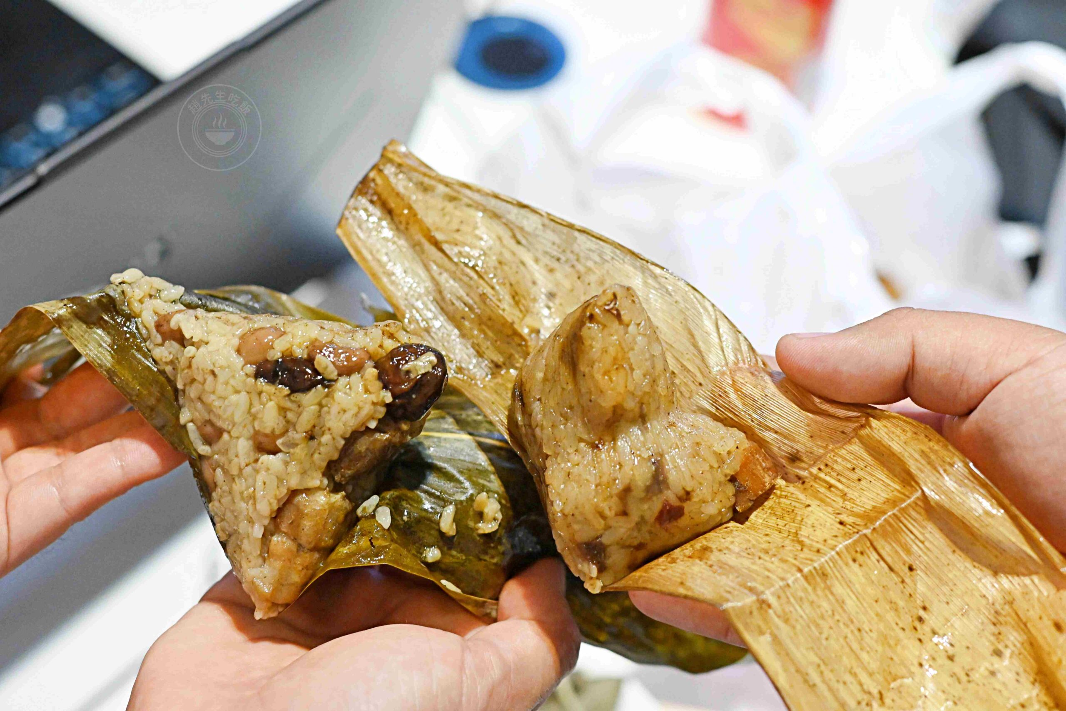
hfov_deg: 27.0
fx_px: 2221
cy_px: 356
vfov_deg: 18.2
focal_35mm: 75
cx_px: 533
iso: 3200
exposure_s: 1/200
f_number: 3.2
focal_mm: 50
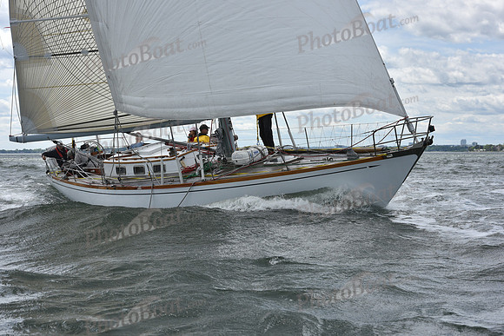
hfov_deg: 28.8
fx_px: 980
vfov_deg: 19.5
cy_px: 168
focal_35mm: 70
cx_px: 252
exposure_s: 1/1250
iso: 320
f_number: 8
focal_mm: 70
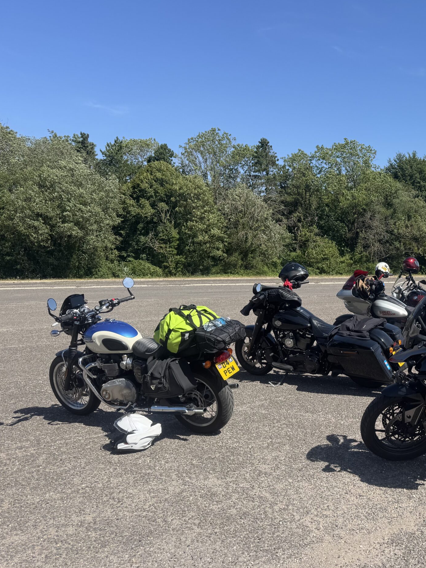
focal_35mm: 33
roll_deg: -1.6
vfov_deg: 55.4
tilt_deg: -2.8
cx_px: 382
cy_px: 286
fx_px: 542
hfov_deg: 39.8
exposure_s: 1/2959
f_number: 1.78
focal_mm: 6.76
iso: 80
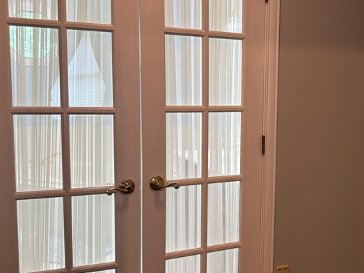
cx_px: 275
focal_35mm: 47
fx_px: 494
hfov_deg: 39.3
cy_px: 144
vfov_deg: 30.9
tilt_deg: -8.0
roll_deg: -1.5
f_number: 1.78
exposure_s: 1/60
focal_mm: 6.76
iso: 125
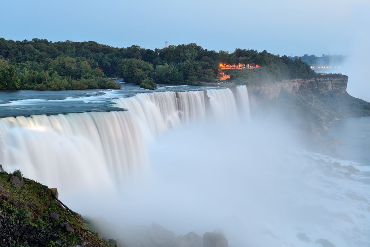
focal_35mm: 48
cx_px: 185
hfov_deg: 41.1
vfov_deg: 28.1
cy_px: 124
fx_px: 493
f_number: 6.3
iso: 200
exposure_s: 3
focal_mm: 48
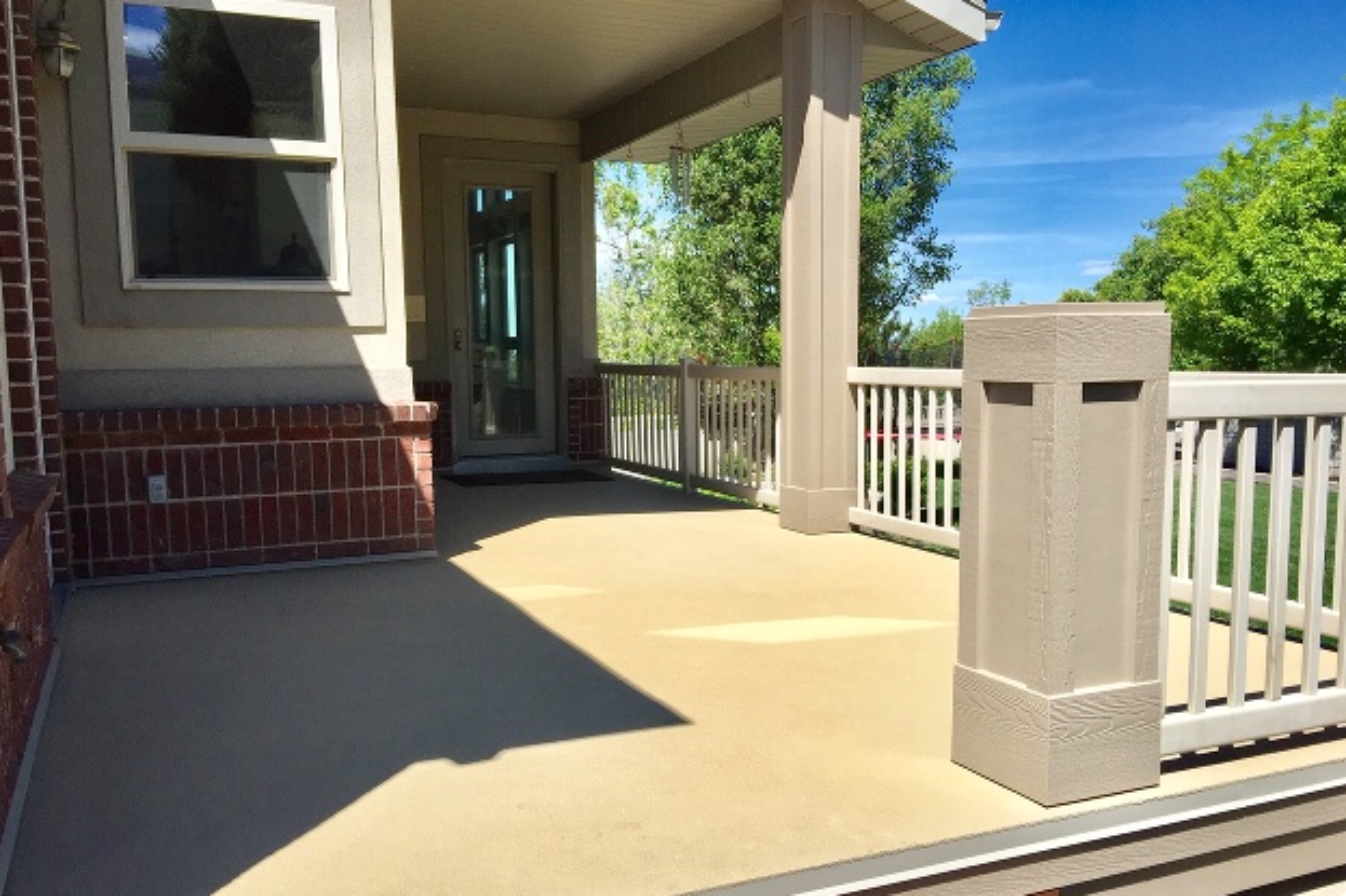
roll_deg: +0.9
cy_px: 516
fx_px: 1159
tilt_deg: -7.0
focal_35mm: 31
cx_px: 674
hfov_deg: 60.3
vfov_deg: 42.2
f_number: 2.2
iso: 32
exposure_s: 1/2083
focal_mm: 4.15
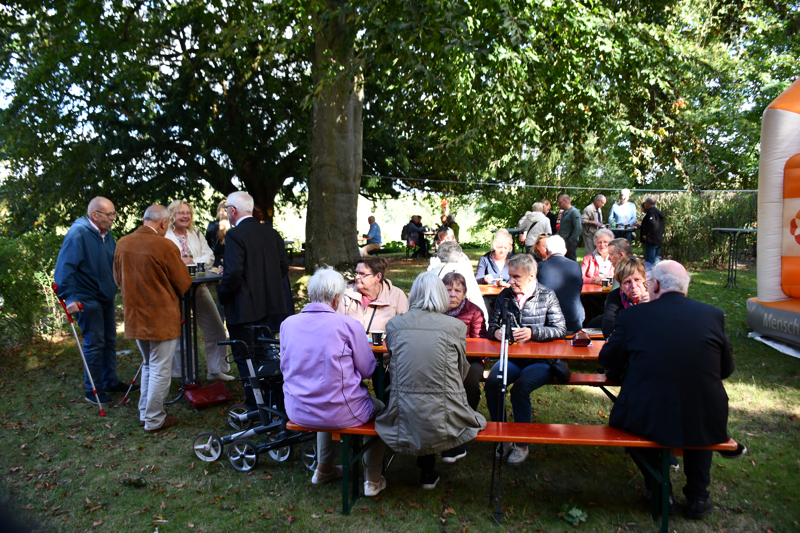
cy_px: 266
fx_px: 600
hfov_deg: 67.4
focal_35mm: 27
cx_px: 400
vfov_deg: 47.9
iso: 400
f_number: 4
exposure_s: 1/250
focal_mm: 18
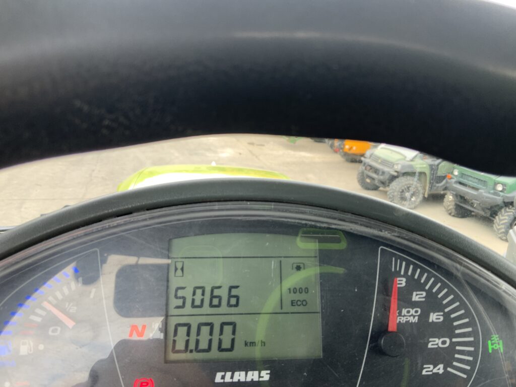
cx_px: 258
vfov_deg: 48.2
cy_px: 194
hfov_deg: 61.7
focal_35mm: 29
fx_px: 432
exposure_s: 1/71
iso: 16
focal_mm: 3
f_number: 1.8
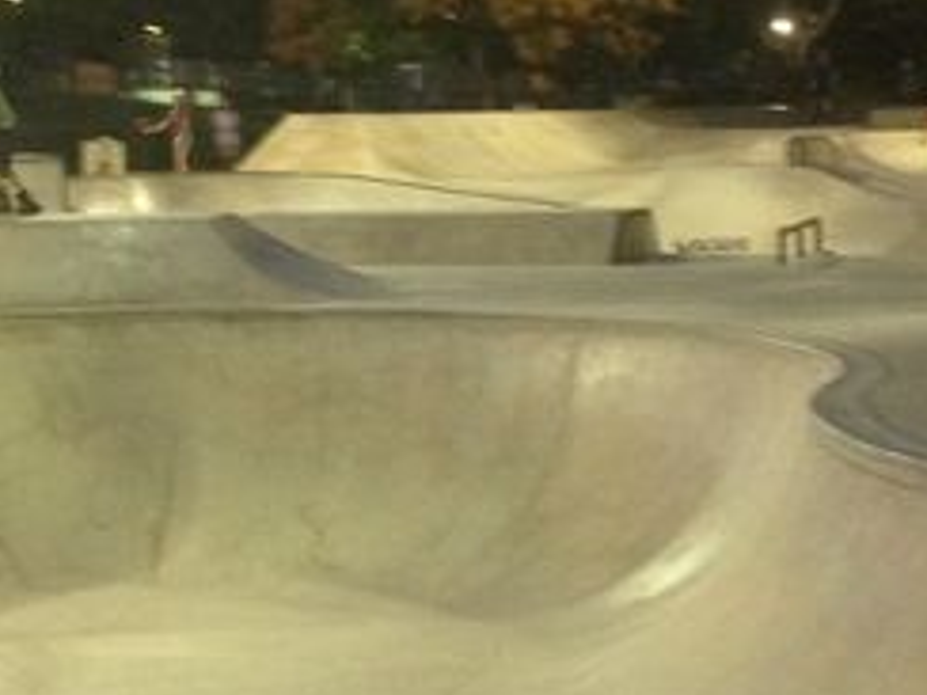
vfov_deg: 13.7
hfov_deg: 18.2
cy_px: 216
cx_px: 482
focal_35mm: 108
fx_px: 2892
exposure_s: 1/20
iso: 200
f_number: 2.4
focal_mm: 4.12
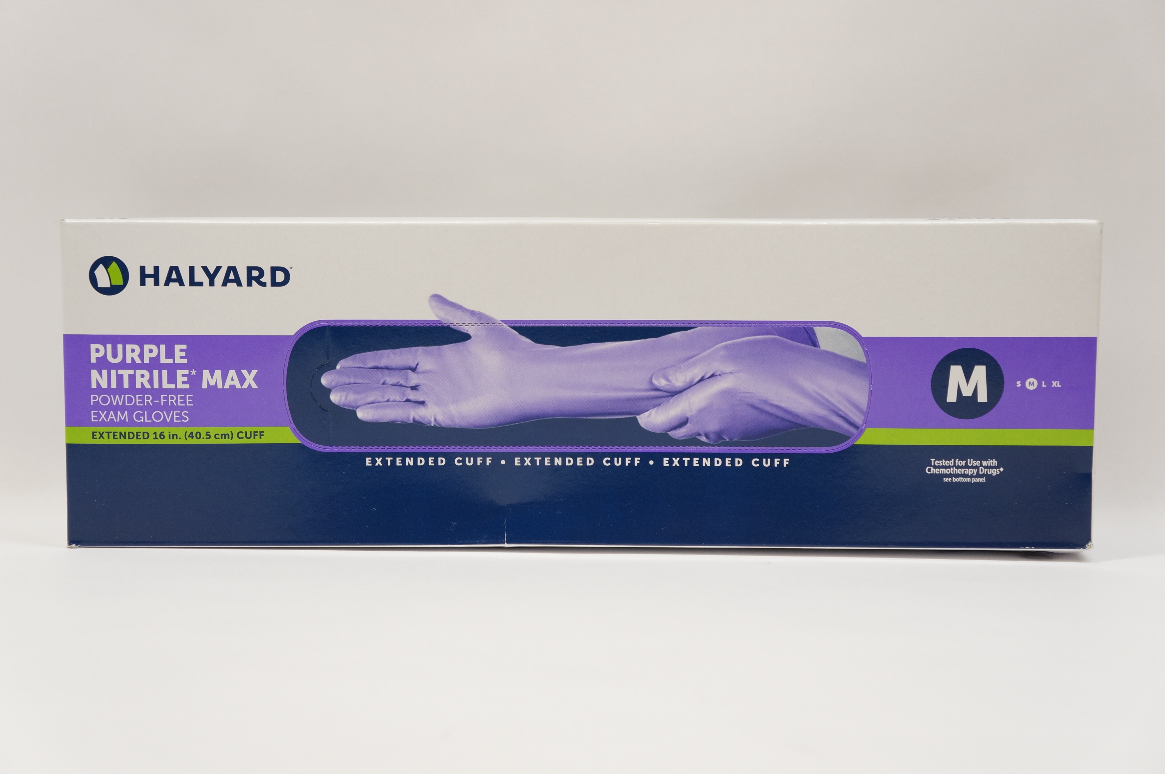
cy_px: 387
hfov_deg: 43.6
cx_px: 582
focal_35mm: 45
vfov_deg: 29.8
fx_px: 1455
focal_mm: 30
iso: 400
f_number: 5.6
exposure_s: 1/80
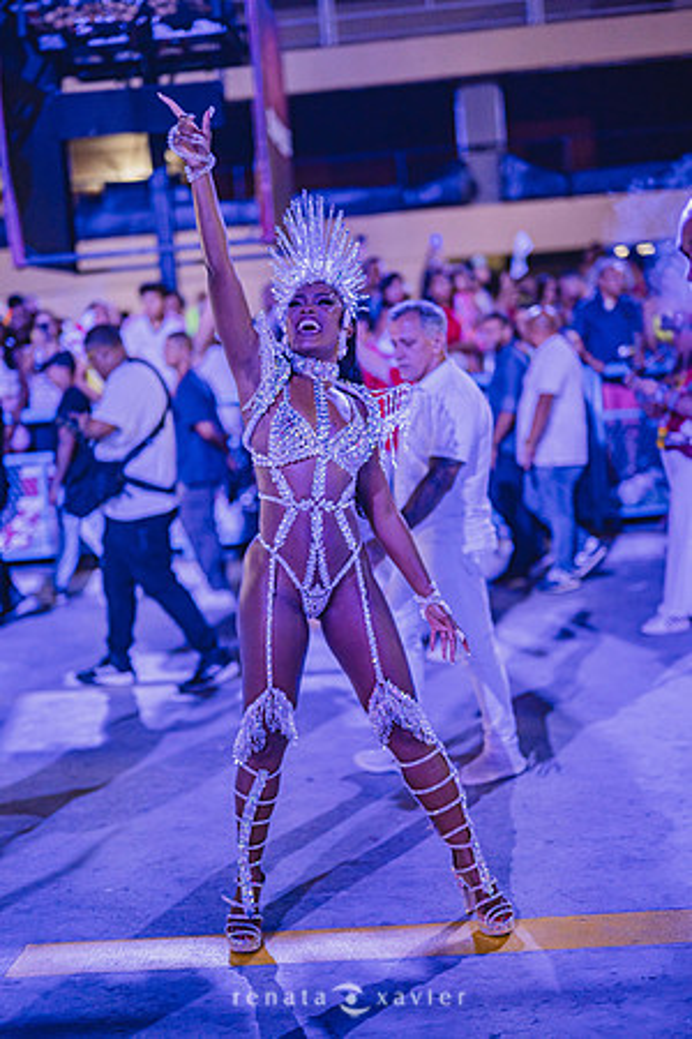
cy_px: 520
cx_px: 346
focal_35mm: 50
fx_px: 1442
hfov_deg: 27.0
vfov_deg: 39.6
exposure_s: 1/1000
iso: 1600
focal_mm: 50
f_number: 1.3
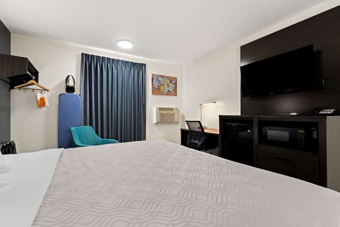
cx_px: 170
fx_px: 142
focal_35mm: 15
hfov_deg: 100.4
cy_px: 114
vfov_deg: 77.3
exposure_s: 1/3
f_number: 8
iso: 320
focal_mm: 9.9
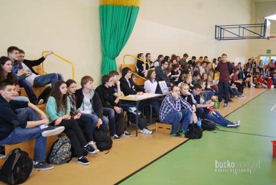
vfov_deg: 37.0
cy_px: 92
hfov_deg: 53.1
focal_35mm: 36
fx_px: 276
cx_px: 138
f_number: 4
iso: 200
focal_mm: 24
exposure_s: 1/40
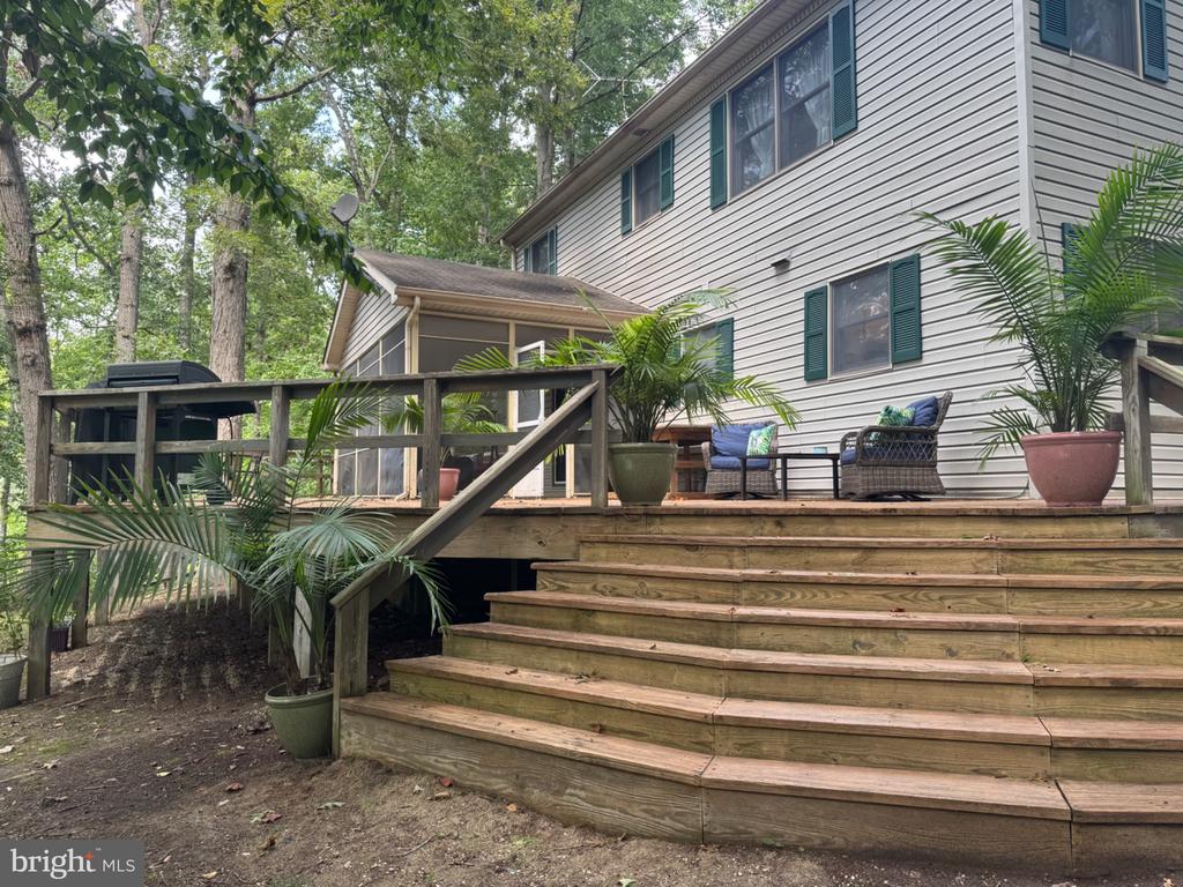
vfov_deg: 56.8
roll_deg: -0.2
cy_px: 444
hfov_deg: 71.6
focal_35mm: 24
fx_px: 820
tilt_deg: +2.8
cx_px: 592
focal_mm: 6.76
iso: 50
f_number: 1.78
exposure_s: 1/124
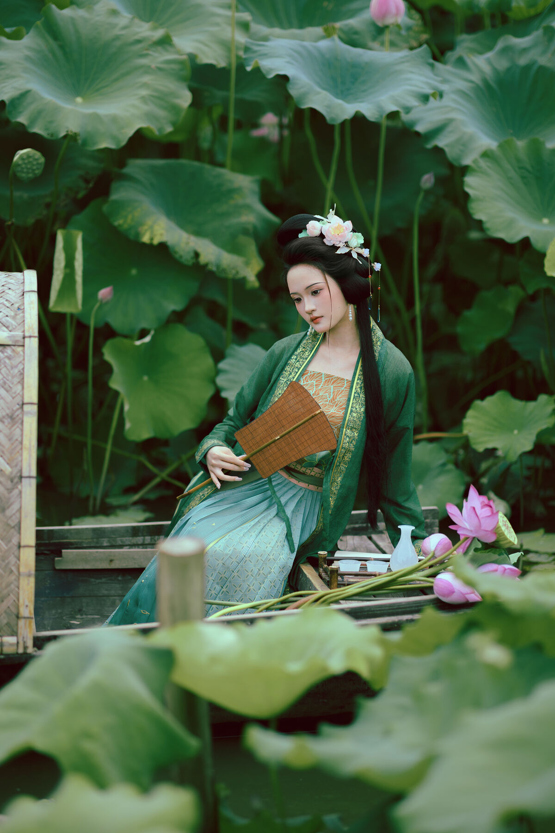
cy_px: 416
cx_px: 278
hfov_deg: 16.1
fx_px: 1965
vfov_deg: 23.9
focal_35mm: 85
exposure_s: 1/800
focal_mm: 85
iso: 100
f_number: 1.8
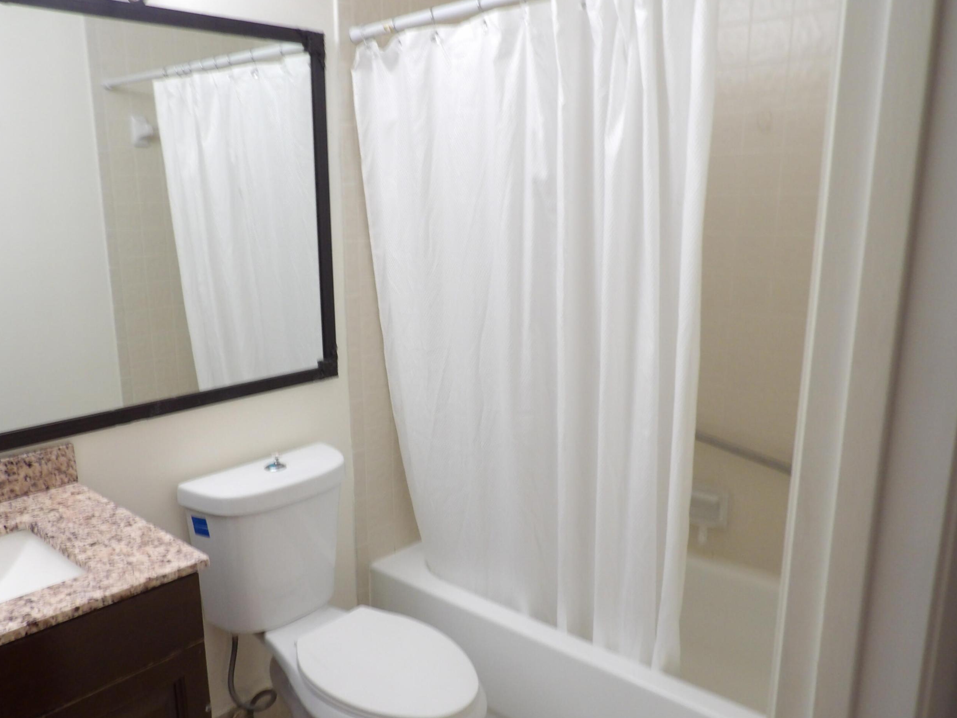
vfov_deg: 49.5
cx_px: 426
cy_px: 415
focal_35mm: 28
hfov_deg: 63.3
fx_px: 774
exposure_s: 1/25
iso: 200
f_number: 3.2
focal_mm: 4.3
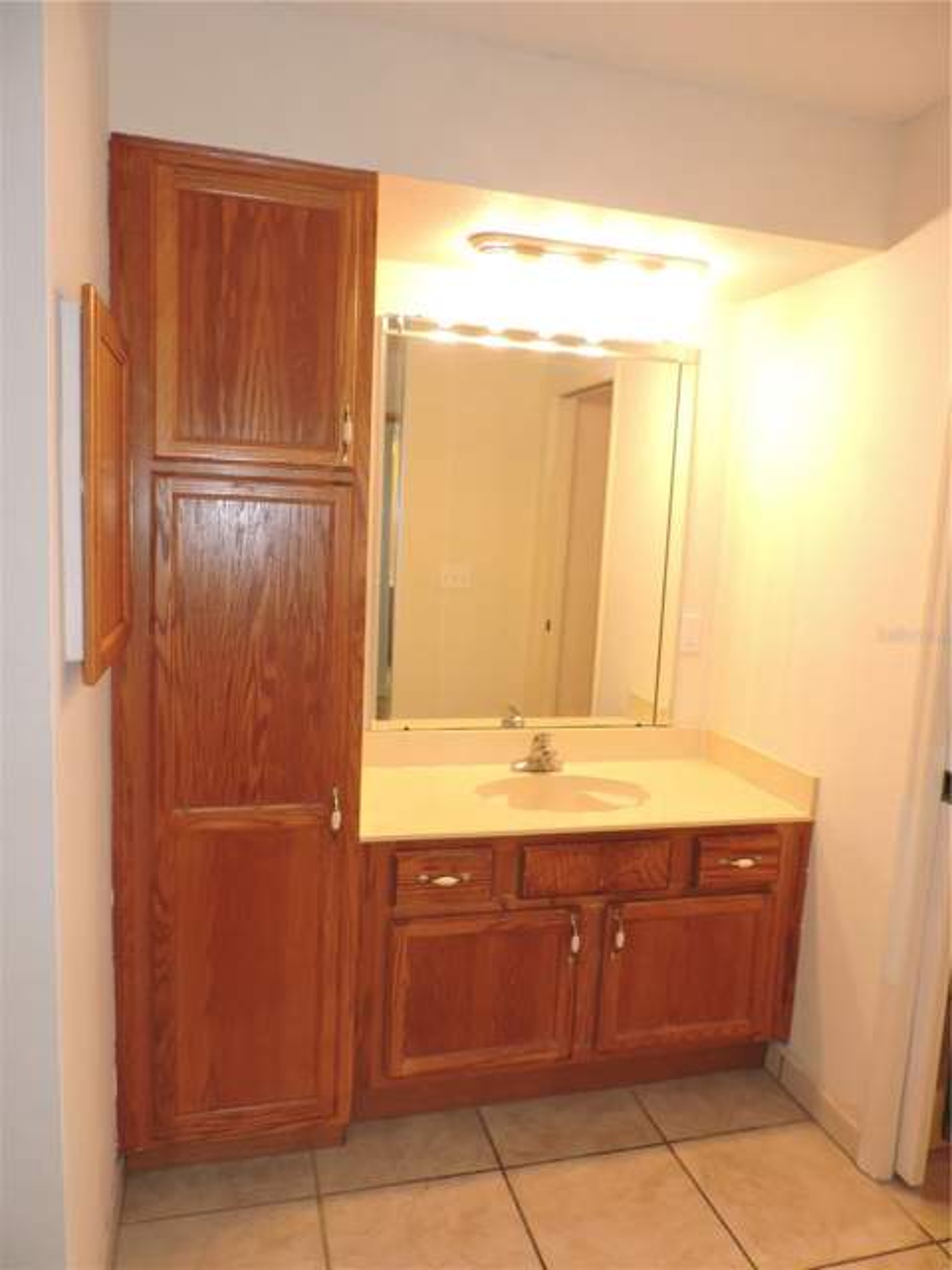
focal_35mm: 24
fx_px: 880
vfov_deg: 71.6
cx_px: 476
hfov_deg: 56.8
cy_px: 635
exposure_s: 1/30
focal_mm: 4.3
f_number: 3
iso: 200
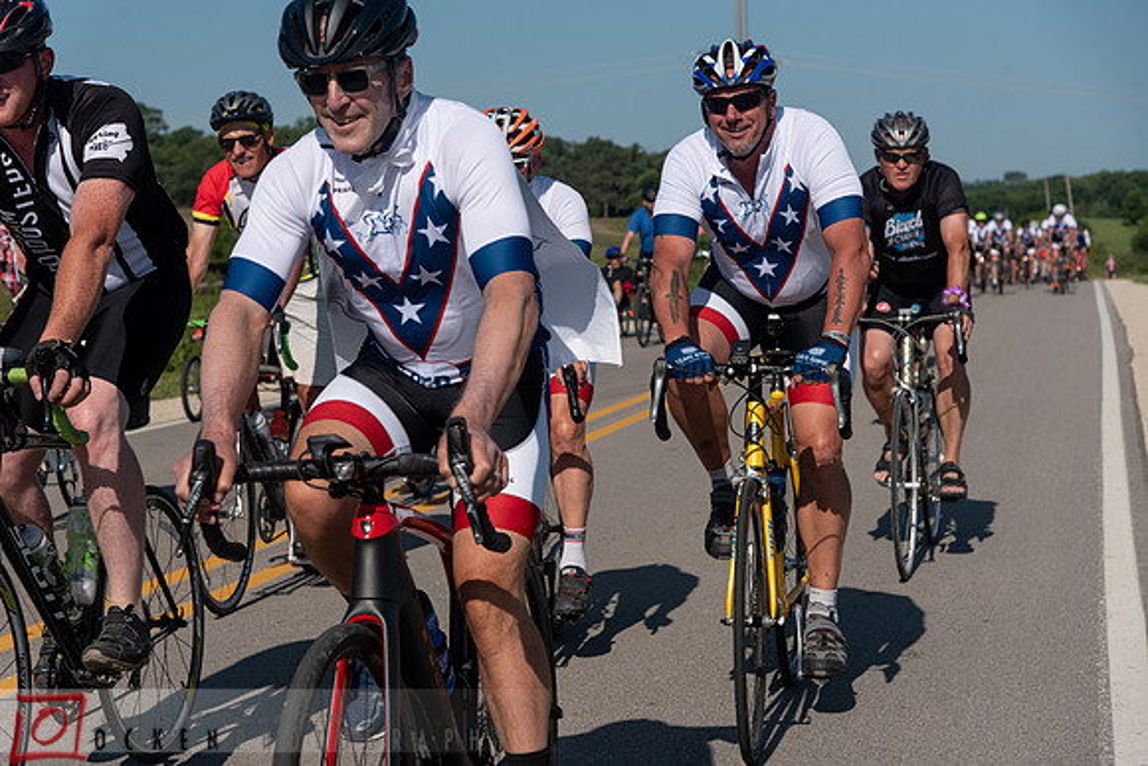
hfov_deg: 27.0
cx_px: 574
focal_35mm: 75
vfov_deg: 18.2
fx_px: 2392
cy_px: 383
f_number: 6.3
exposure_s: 1/1600
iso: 200
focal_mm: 75
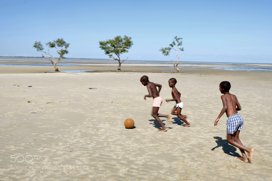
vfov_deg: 37.8
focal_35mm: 35
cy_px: 90
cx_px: 136
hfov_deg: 54.4
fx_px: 264
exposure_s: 1/60
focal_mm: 23
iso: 200
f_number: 16
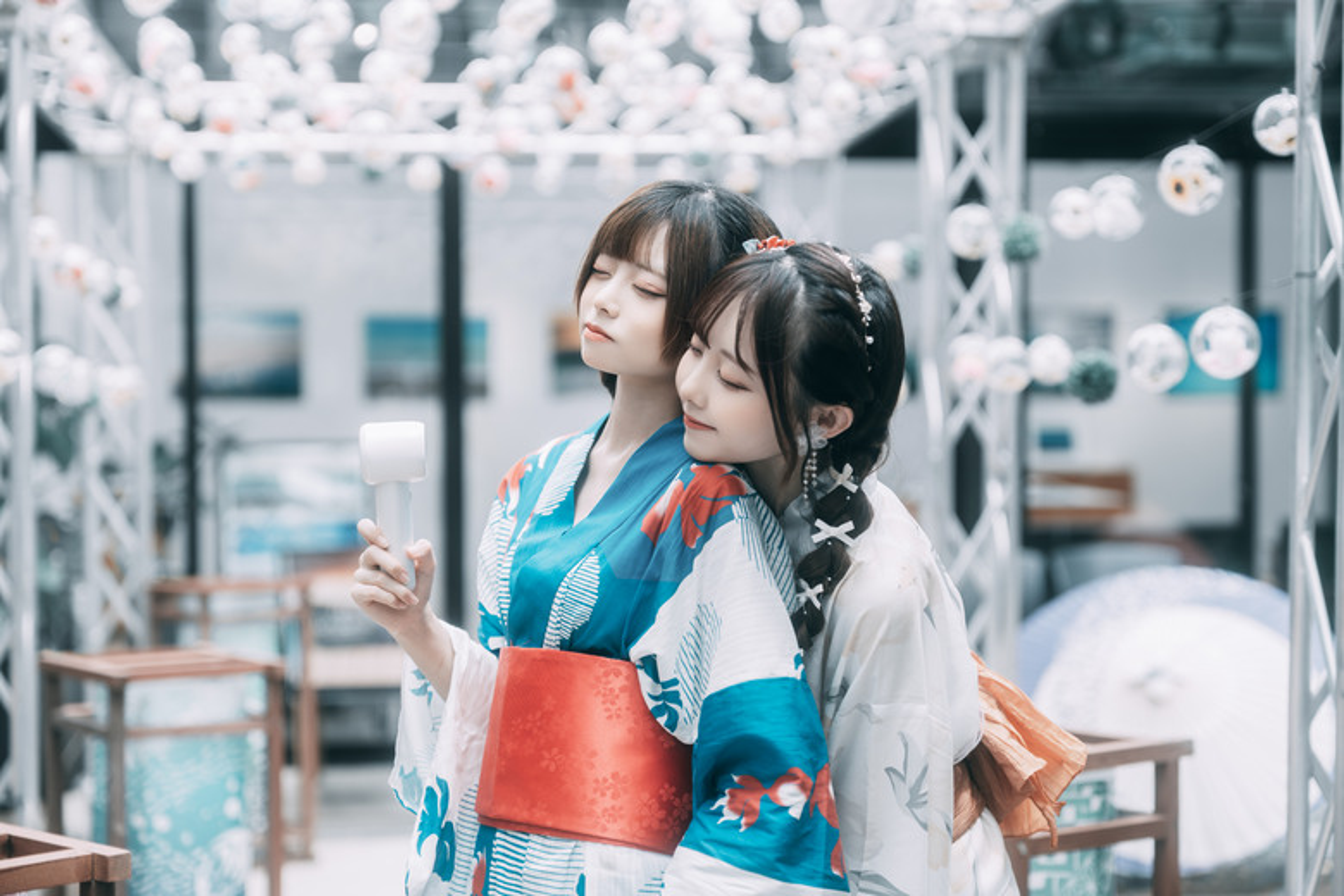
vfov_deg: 22.3
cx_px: 672
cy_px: 448
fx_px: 2277
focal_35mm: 61
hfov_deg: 32.9
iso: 160
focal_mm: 61
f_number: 2
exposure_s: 1/640
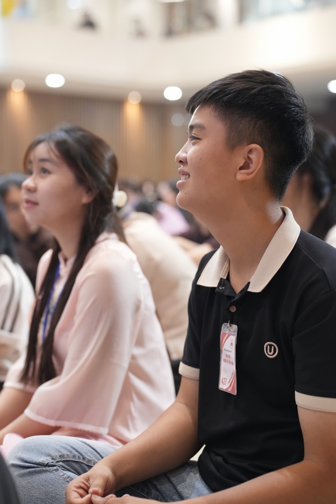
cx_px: 168
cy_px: 252
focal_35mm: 65
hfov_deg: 20.9
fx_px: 910
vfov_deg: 31.0
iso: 5000
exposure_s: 1/200
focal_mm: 65
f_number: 2.8
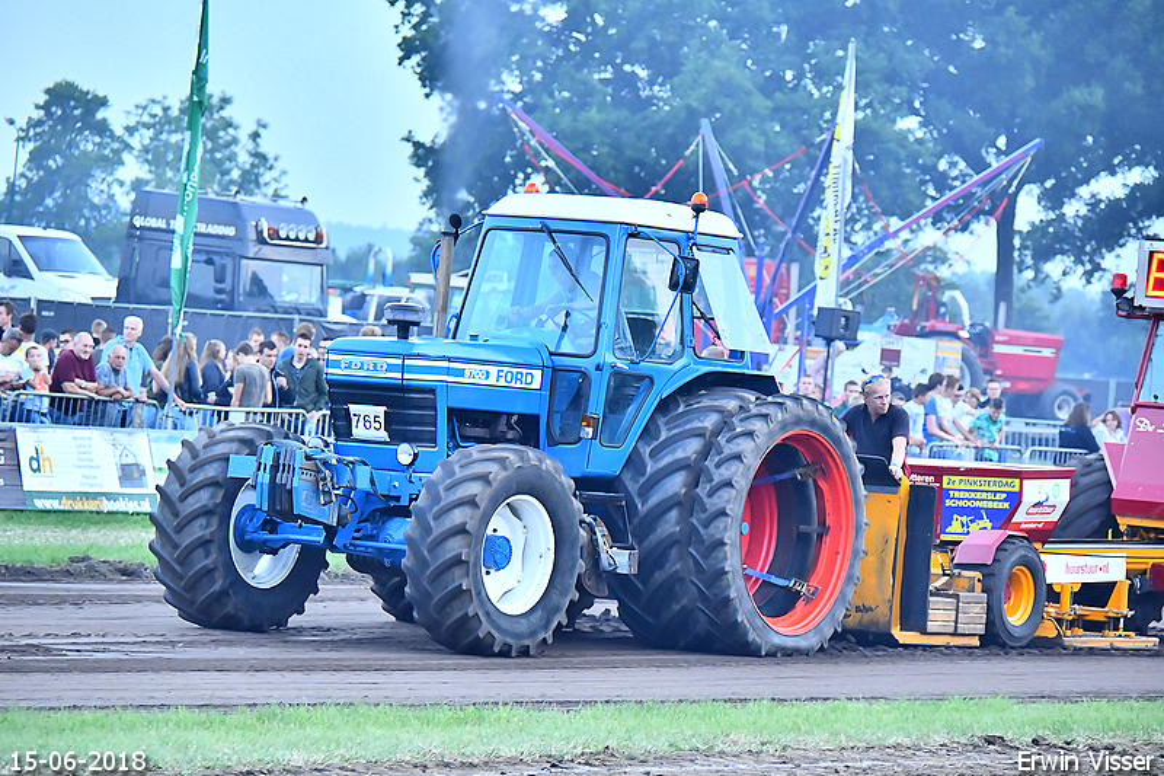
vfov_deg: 5.9
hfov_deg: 8.9
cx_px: 582
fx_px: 7515
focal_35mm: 232
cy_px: 388
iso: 2500
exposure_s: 1/160
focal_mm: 155
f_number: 5.6
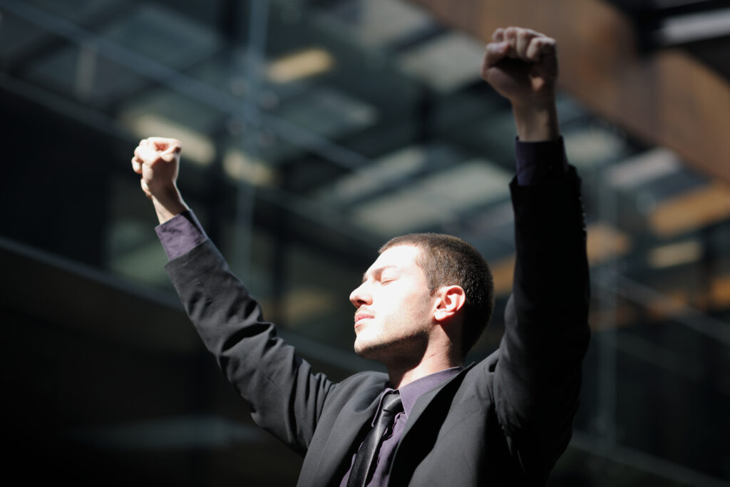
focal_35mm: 85
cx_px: 365
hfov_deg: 23.9
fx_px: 1724
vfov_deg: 16.1
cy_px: 244
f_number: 2
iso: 100
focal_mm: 85
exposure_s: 1/250
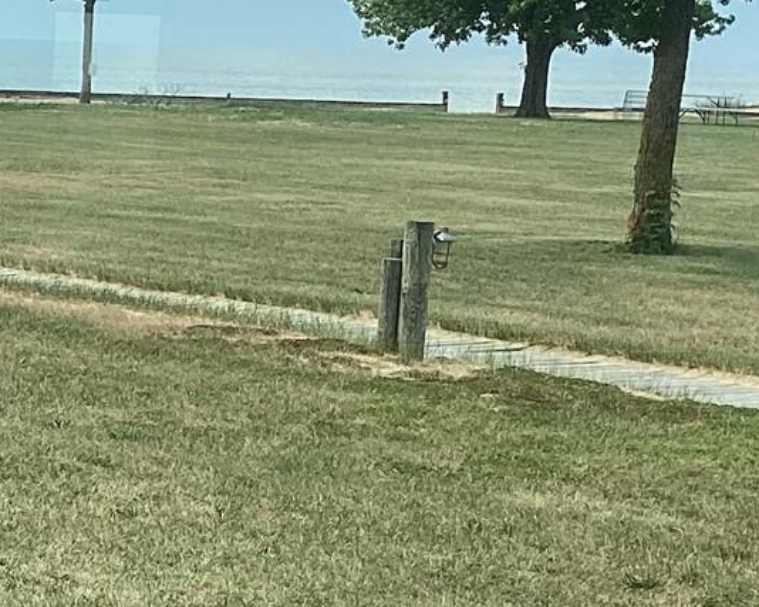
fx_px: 2605
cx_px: 24
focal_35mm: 116
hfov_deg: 16.3
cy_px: 476
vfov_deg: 13.2
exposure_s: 1/815
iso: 25
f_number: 2.4
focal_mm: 3.3
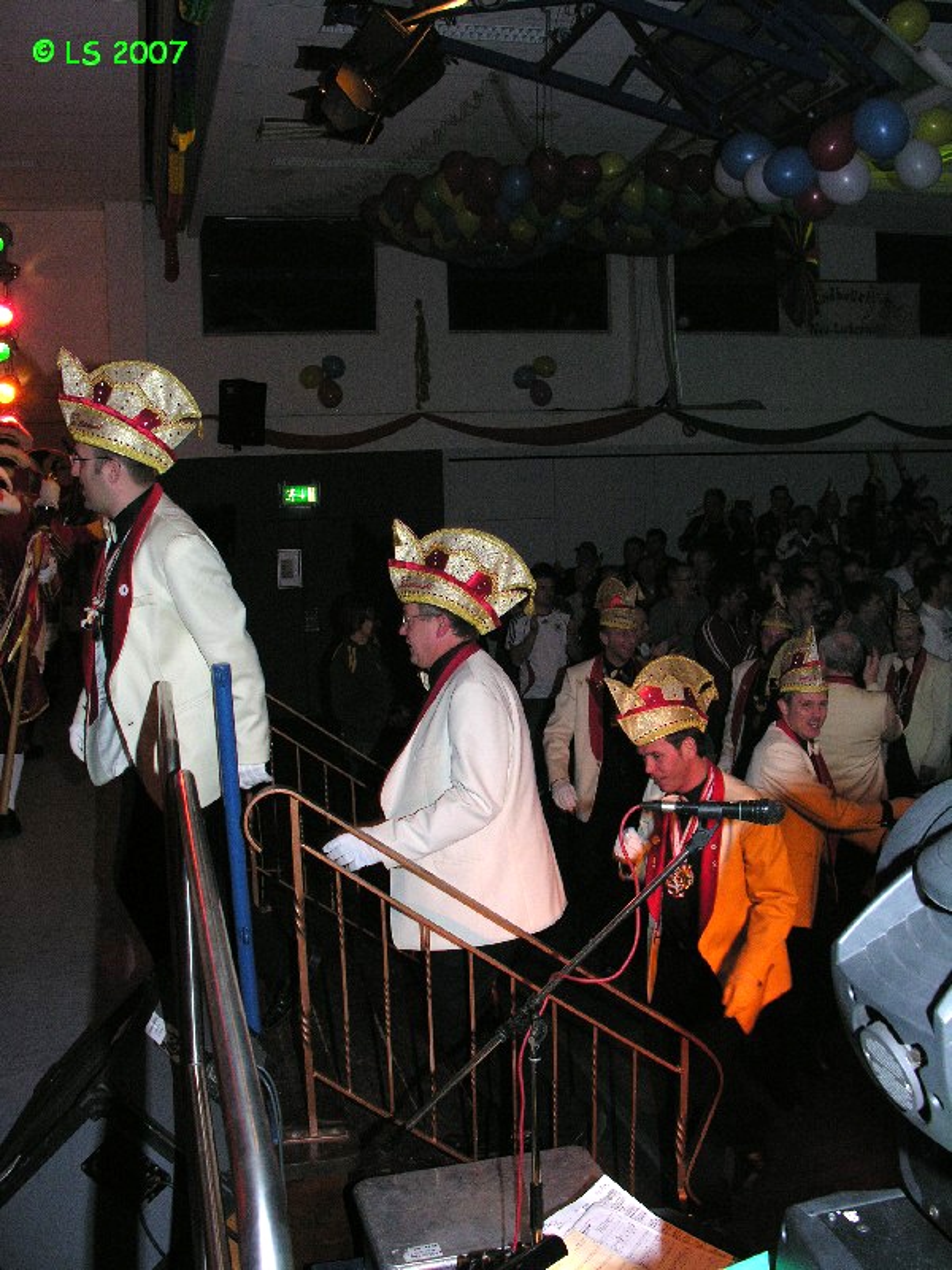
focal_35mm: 35
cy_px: 635
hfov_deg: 40.7
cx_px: 476
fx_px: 1283
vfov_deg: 52.6
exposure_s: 1/60.1
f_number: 4
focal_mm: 8.9
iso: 200
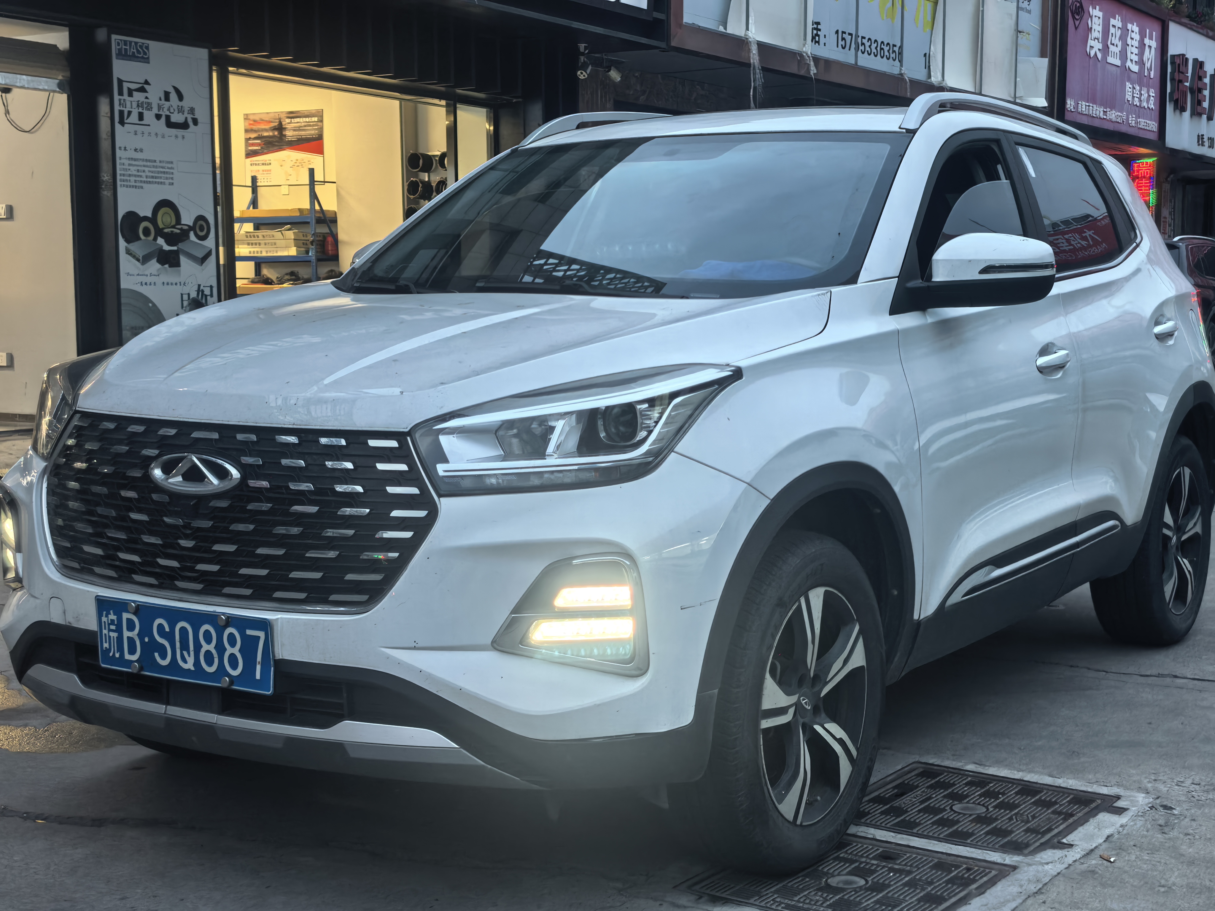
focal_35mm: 50
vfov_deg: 29.1
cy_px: 456
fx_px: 1755
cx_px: 608
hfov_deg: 38.2
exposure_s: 1/100
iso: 250
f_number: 1.4
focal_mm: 5.75
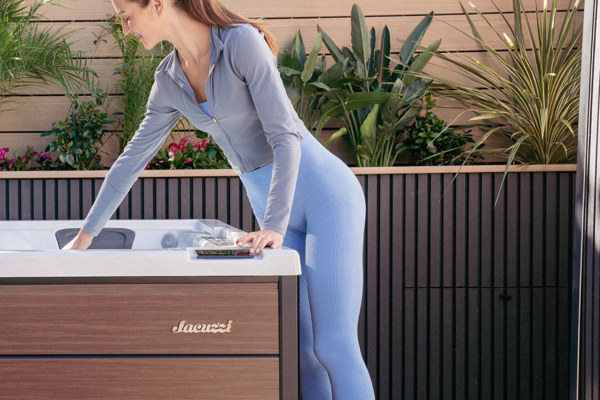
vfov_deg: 13.2
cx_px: 11
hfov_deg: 19.1
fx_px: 1733
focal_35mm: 104
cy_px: 250
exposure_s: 1/125
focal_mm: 50
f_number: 7.1
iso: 640
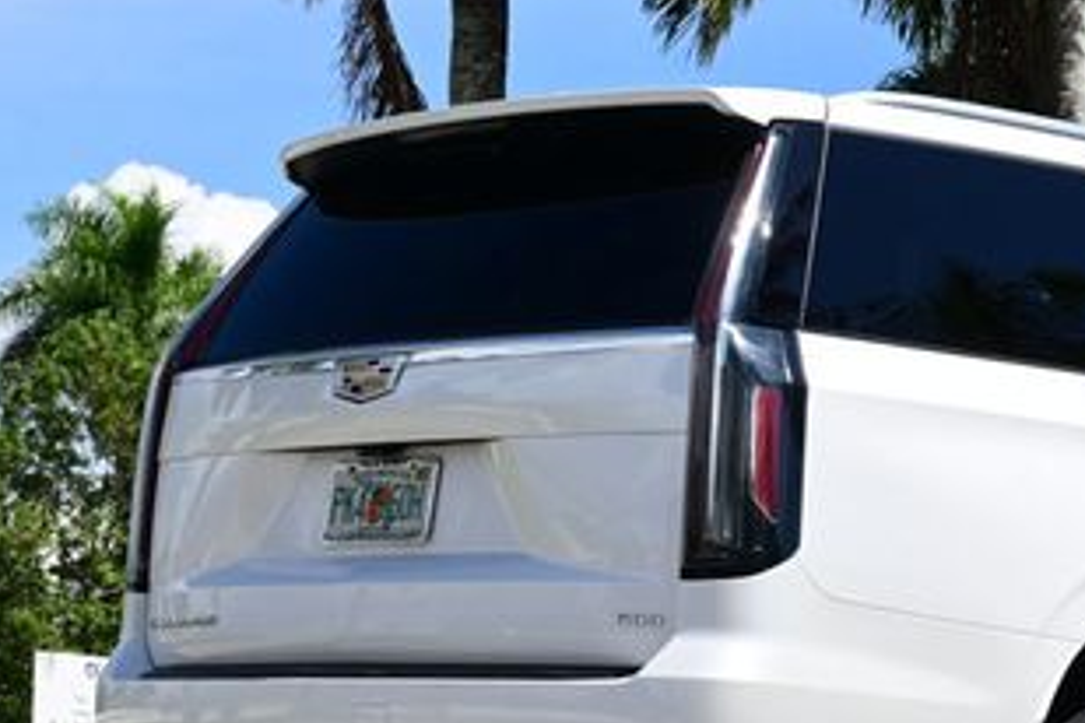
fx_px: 3648
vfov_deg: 11.3
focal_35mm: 121
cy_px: 379
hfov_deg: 16.6
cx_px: 1081
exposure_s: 1/250
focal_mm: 39
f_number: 8
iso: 100
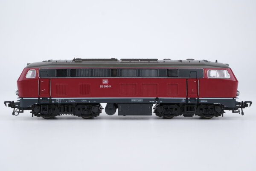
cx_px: 128
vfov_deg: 29.9
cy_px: 86
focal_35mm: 45
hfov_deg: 43.6
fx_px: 320
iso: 320
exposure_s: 1/125
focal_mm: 30
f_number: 10
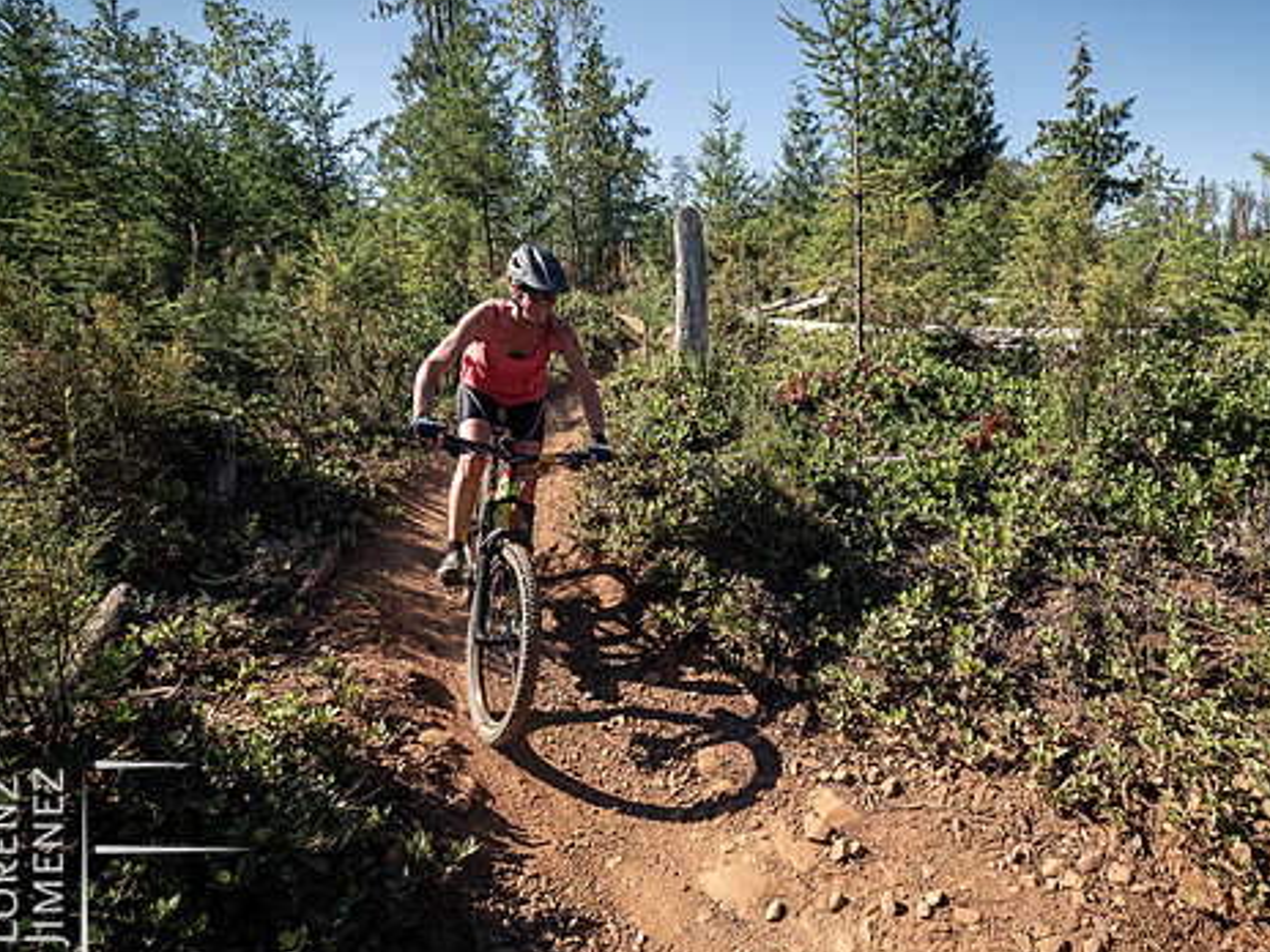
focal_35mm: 20
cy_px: 464
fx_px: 734
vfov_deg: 66.0
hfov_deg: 81.1
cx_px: 736
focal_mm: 8
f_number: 4
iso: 400
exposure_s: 1/1000
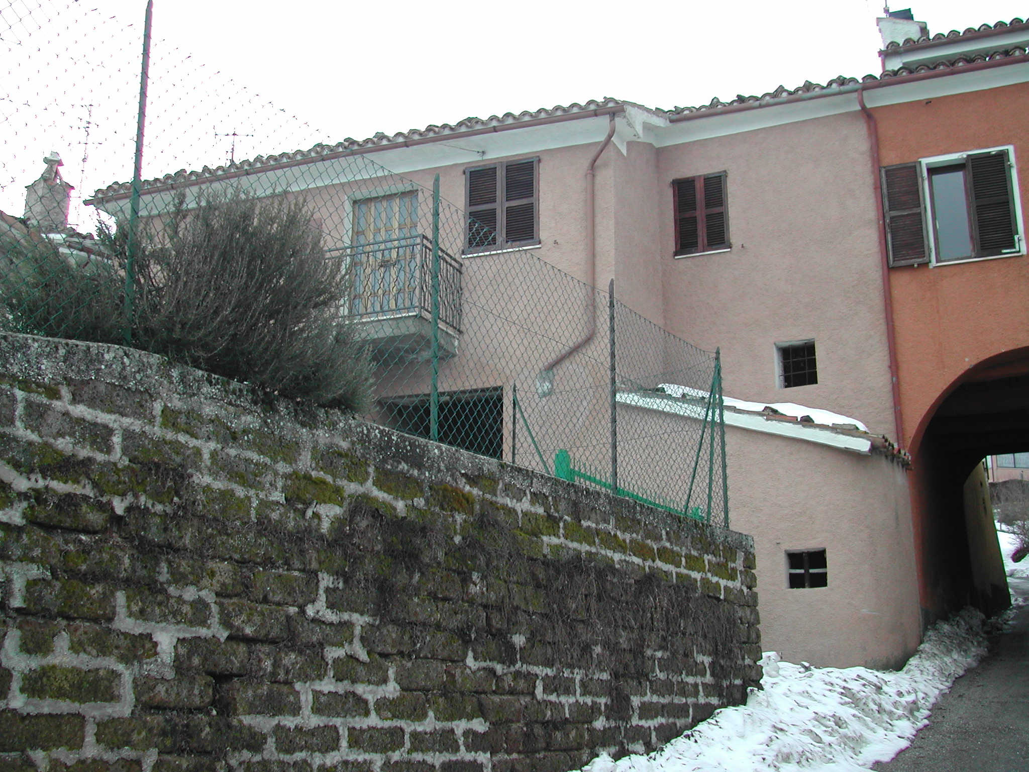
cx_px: 514
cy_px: 386
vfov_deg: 37.7
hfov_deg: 49.0
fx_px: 1130
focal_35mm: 38
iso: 100
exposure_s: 1/140
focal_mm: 8
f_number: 2.8
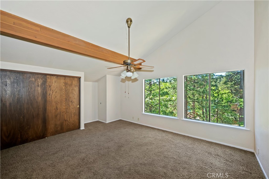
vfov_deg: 81.1
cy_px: 90
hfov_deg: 104.3
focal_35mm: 14
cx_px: 134
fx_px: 105
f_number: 8
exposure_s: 1/20
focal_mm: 14
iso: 250
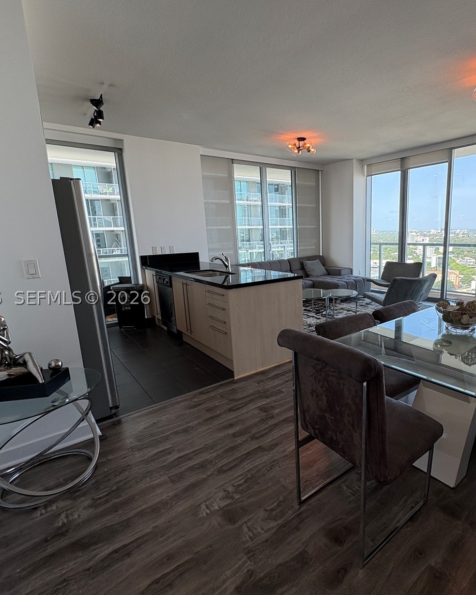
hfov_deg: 69.3
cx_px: 309
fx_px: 335
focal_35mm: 19
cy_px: 298
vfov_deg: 83.3
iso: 64
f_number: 2.2
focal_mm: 2.22
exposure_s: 1/251
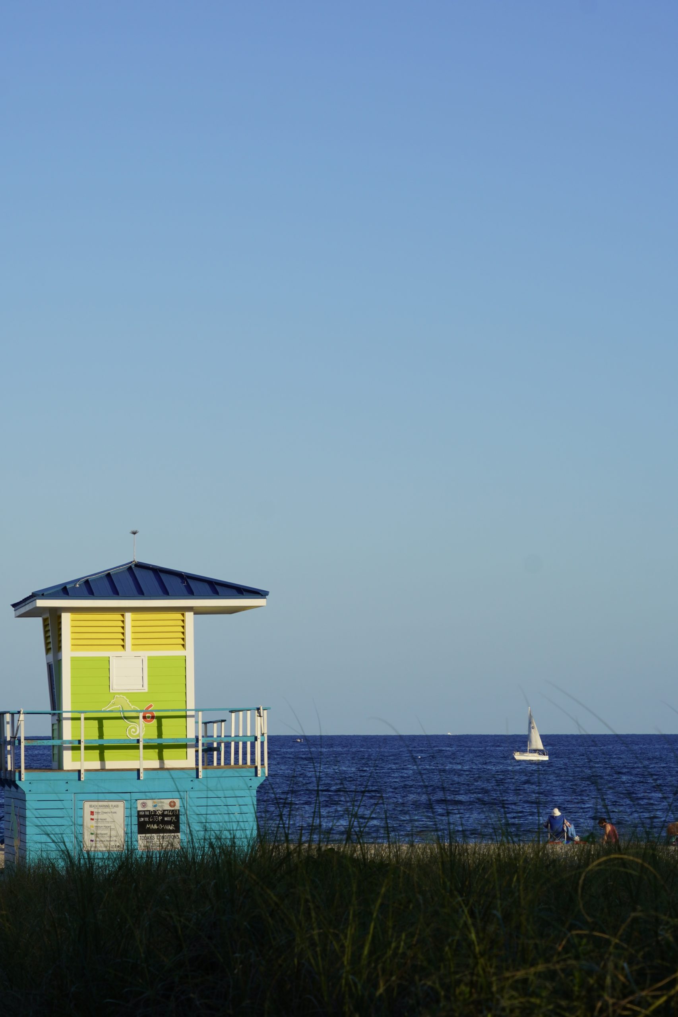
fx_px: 3391
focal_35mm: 120
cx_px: 339
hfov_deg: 11.4
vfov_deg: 17.1
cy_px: 508
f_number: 9
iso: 100
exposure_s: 1/200
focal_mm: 80
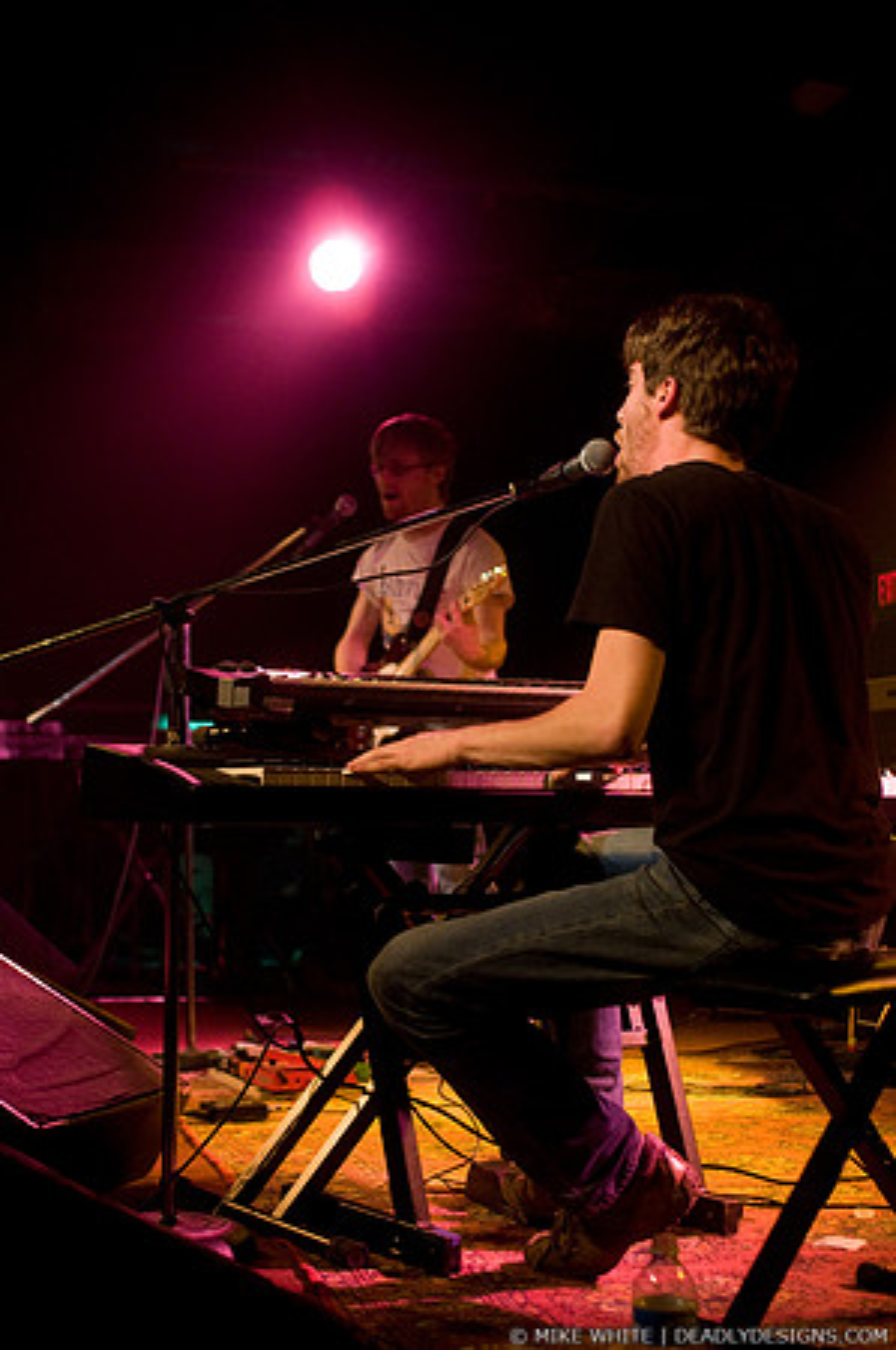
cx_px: 448
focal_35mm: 52
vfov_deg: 37.9
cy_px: 675
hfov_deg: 25.7
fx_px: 1964
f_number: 2.8
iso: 1250
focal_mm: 35
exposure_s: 1/80
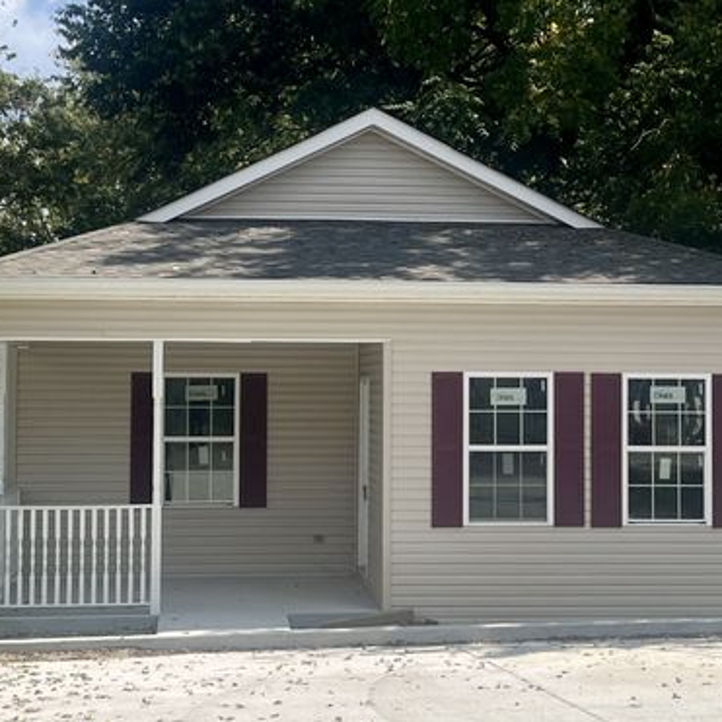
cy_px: 361
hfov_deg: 52.4
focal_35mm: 31
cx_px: 411
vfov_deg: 52.5
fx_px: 732
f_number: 1.5
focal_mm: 5.7
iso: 50
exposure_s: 1/3356
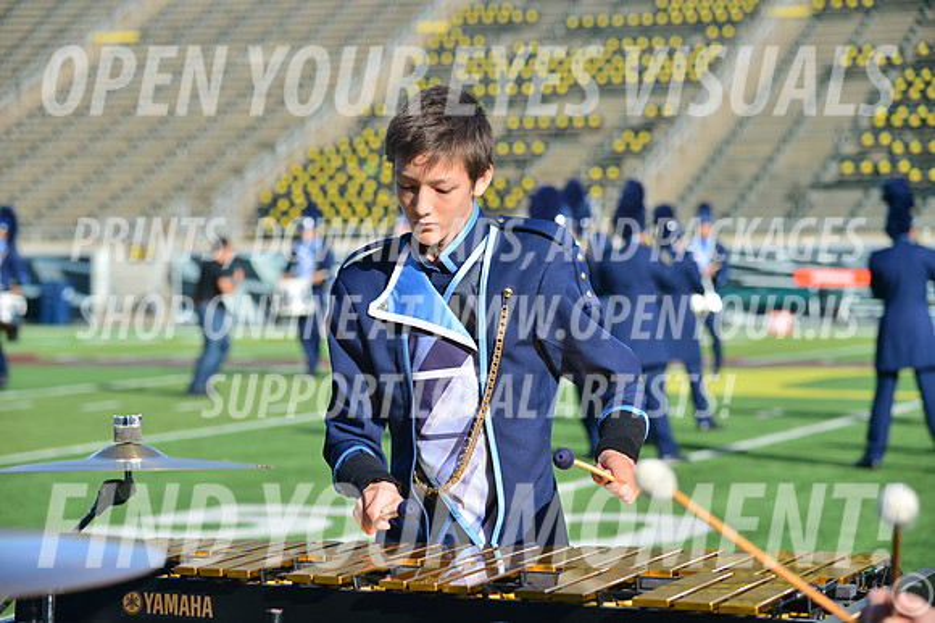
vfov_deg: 11.4
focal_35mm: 120
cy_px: 312
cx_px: 468
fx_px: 3115
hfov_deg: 17.1
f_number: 5.6
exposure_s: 1/1000
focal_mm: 120
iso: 125
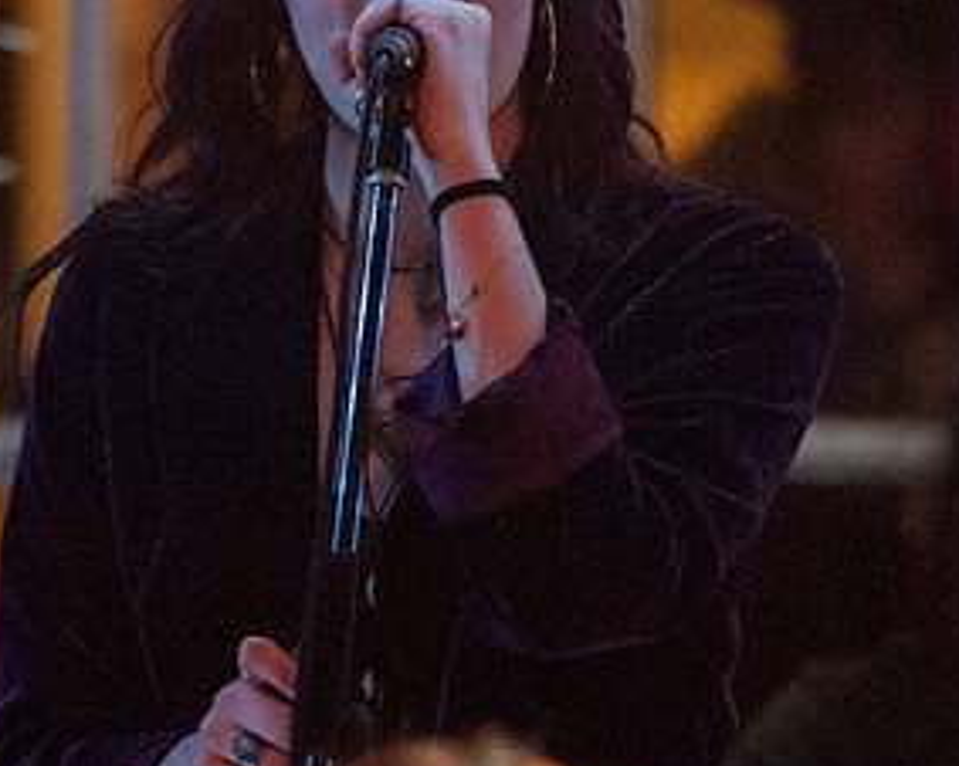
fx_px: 21584
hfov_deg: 2.5
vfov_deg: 2.0
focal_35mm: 761
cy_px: 193
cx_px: 118
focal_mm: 300
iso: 4000
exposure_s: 1/160
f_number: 4
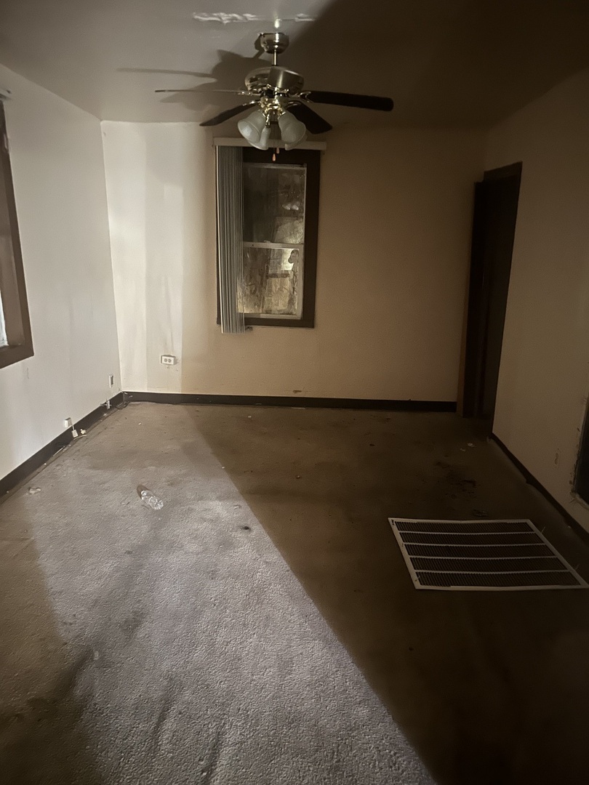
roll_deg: -1.1
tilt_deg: -15.1
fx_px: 544
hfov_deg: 56.8
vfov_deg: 71.6
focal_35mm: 24
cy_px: 392
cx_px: 294
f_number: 1.78
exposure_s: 1/2
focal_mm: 6.86
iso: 2500
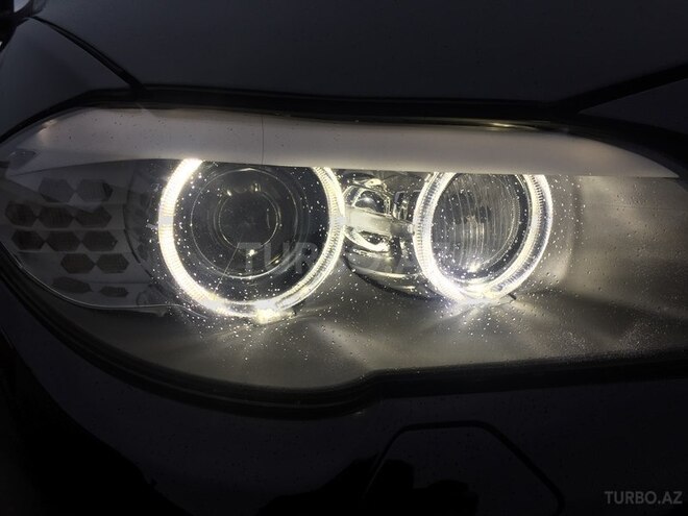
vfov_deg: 48.2
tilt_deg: -17.4
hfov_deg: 61.7
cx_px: 344
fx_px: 576
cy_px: 258
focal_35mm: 29
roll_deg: +5.5
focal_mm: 4.15
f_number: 2.2
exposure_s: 1/218
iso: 32
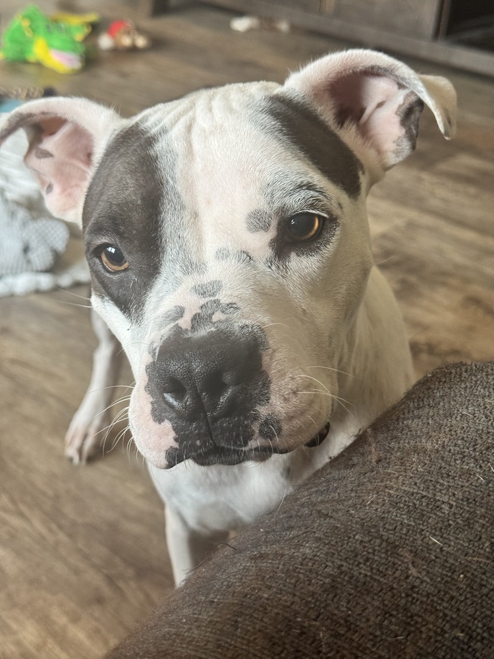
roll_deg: -4.3
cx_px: 247
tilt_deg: -31.4
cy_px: 330
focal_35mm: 48
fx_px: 913
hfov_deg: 30.3
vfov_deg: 39.7
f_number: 1.78
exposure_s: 1/60
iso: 250
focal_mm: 6.76
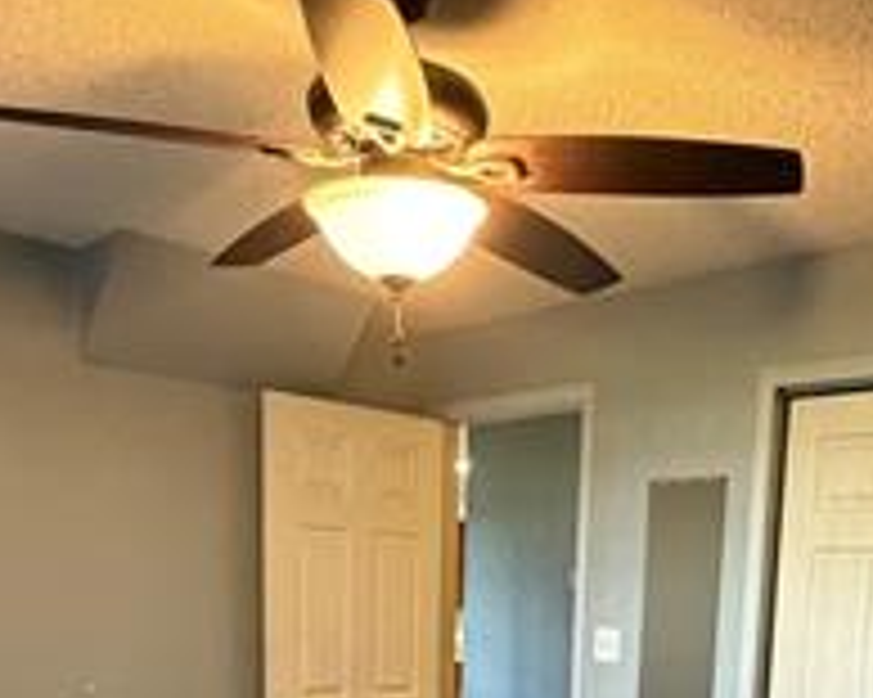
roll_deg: -1.5
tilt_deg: -9.0
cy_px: 808
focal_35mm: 45
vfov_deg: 29.4
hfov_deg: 40.8
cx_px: 562
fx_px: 1162
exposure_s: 1/60
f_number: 2.2
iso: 1000
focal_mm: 2.22
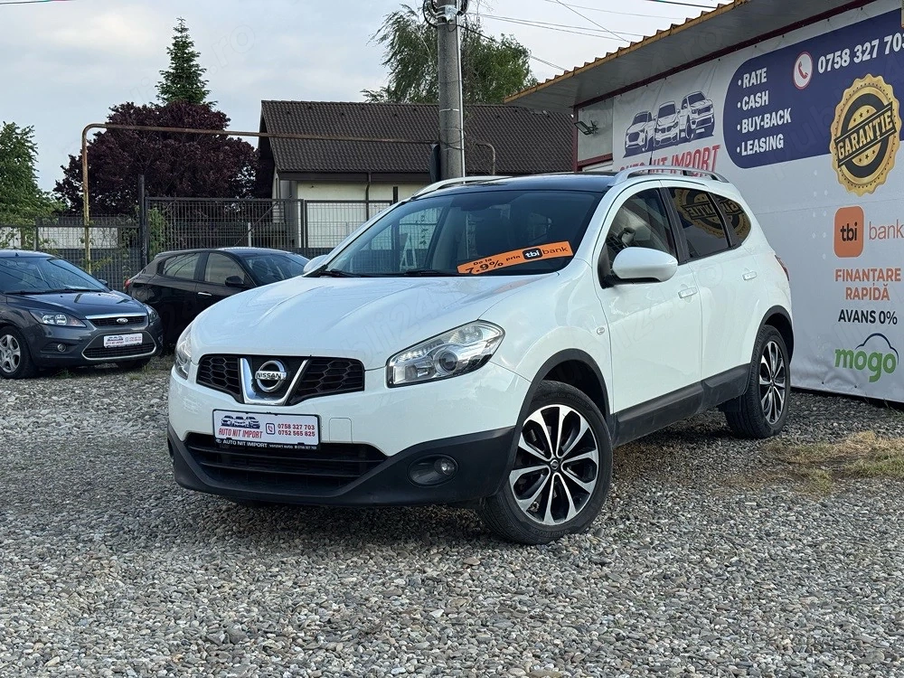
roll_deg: +1.6
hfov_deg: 39.7
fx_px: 1254
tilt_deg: -3.8
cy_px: 339
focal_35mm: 48
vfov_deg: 30.3
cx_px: 452
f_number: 1.78
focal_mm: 6.76
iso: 64
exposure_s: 1/2110
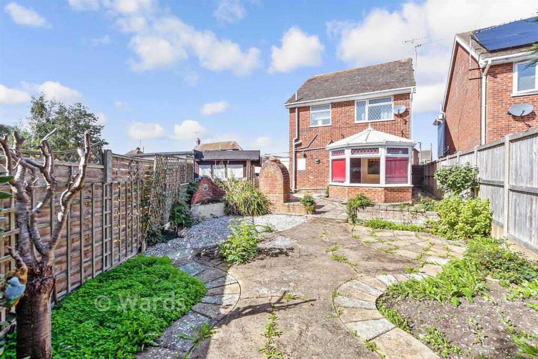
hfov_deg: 100.4
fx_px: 224
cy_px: 180
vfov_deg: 77.3
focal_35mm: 15
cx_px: 269
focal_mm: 10
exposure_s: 1/160
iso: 160
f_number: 8
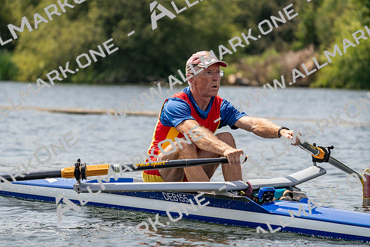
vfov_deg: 6.9
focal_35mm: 200
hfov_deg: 10.3
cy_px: 124
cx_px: 185
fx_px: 2056
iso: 200
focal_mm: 200
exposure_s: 1/1600
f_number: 5.6
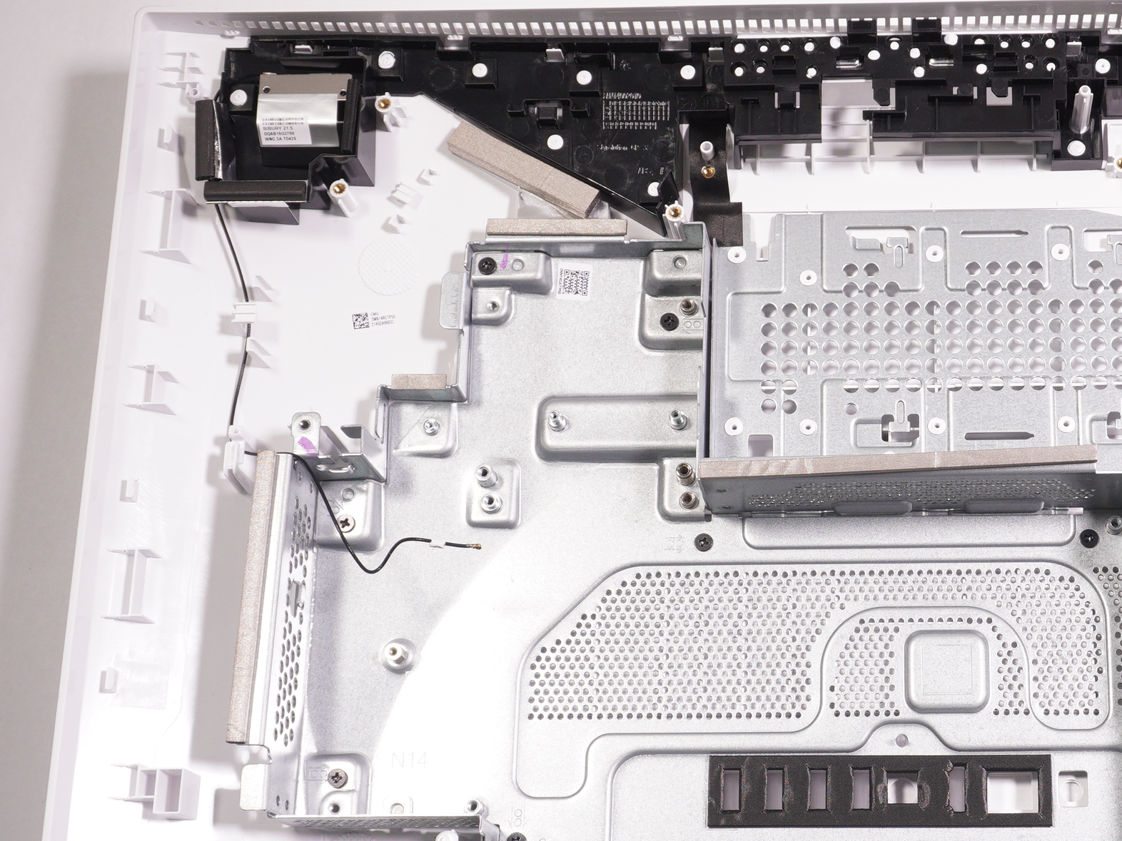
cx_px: 887
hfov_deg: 32.4
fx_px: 1877
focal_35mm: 58
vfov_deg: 25.2
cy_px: 521
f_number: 5.6
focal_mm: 21
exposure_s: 1/100
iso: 400
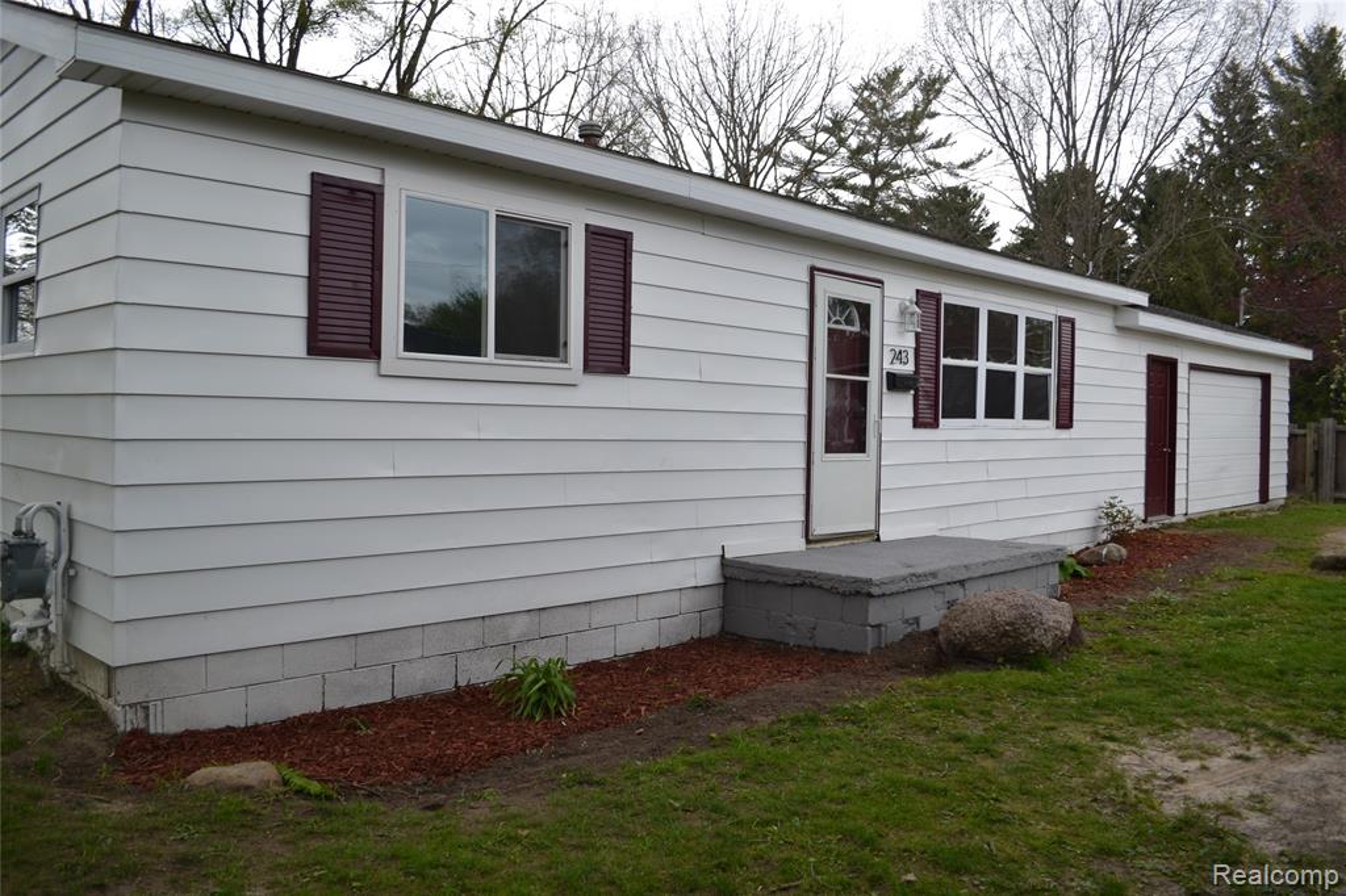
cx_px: 673
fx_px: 1009
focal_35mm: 27
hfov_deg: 67.4
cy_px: 448
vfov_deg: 47.9
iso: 100
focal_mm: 18
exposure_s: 1/80
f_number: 4.5
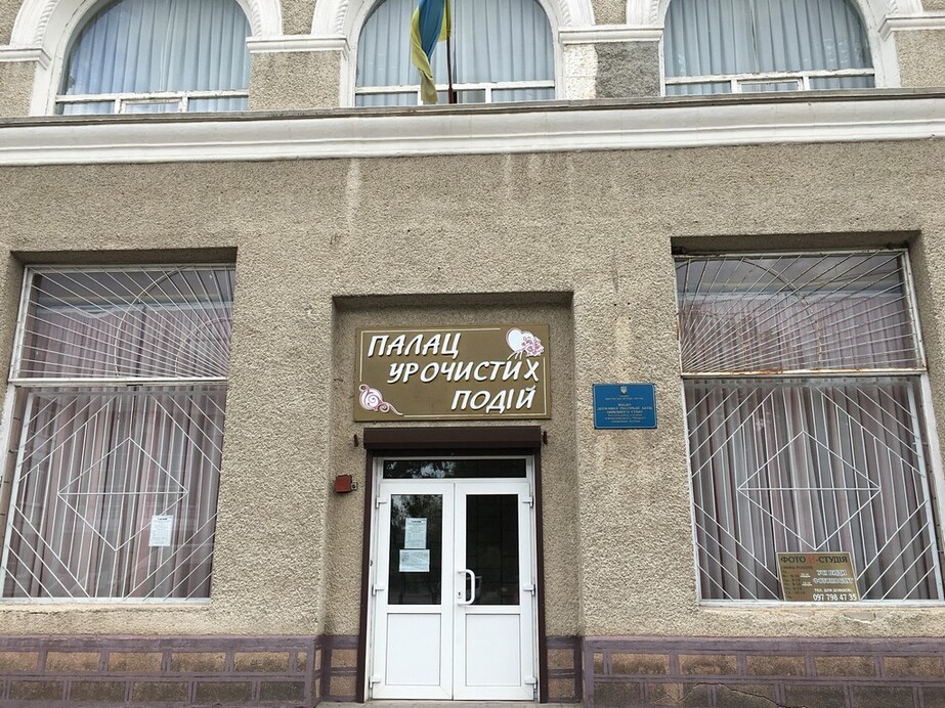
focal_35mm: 29
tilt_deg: +15.7
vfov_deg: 48.2
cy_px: 354
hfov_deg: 61.7
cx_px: 472
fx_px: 792
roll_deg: -0.6
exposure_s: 1/625
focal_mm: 4.15
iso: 25
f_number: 2.2
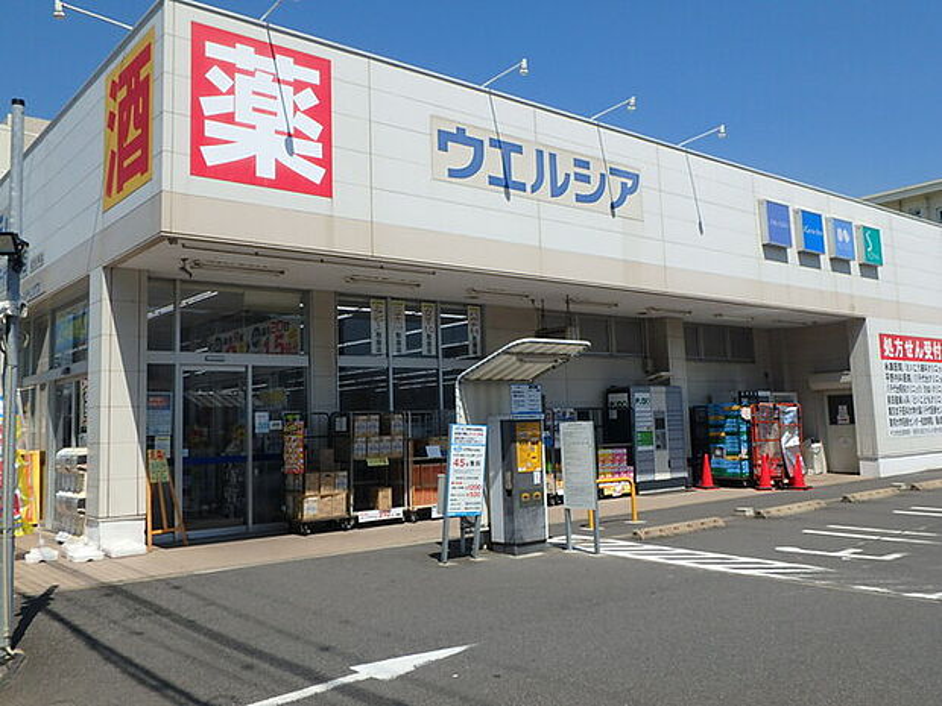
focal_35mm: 31
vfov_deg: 45.4
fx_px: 844
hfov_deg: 58.4
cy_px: 353
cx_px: 471
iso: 125
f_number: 7.9
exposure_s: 1/400
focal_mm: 5.6
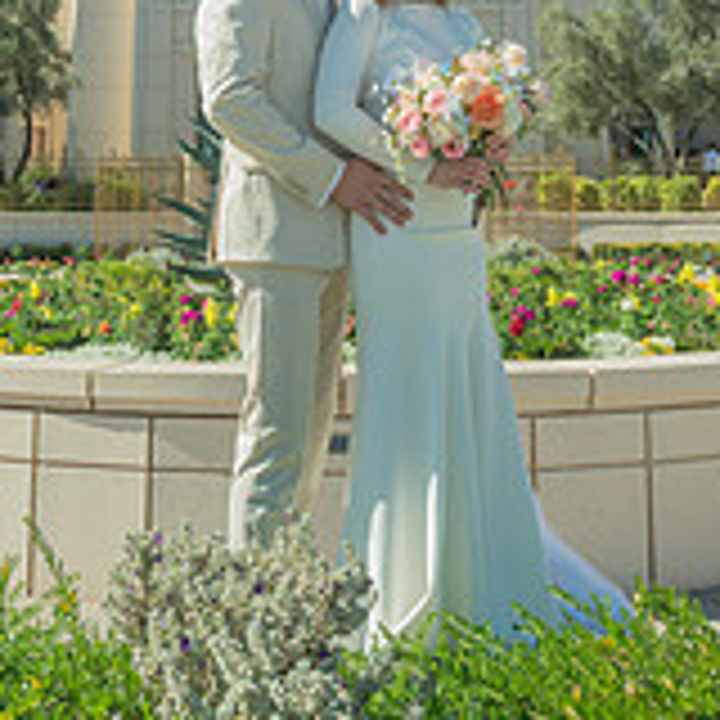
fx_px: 1577
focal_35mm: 67
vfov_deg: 23.4
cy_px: -158
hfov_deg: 25.7
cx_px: 340
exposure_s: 1/1000
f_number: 5
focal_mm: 28
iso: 200
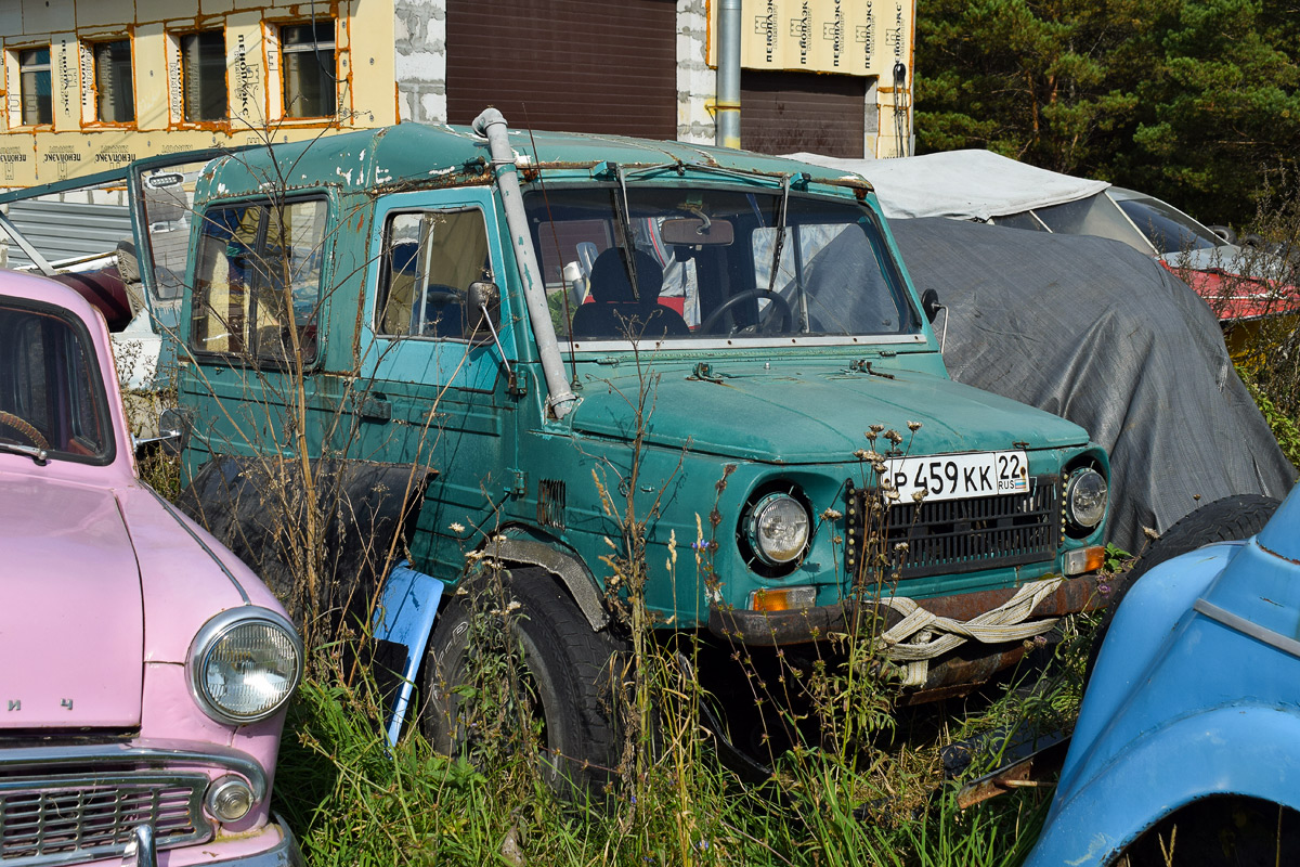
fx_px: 1408
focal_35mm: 39
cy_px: 434
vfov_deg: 34.2
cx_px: 650
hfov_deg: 49.6
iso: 200
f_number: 7.1
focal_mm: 26
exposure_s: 1/1250
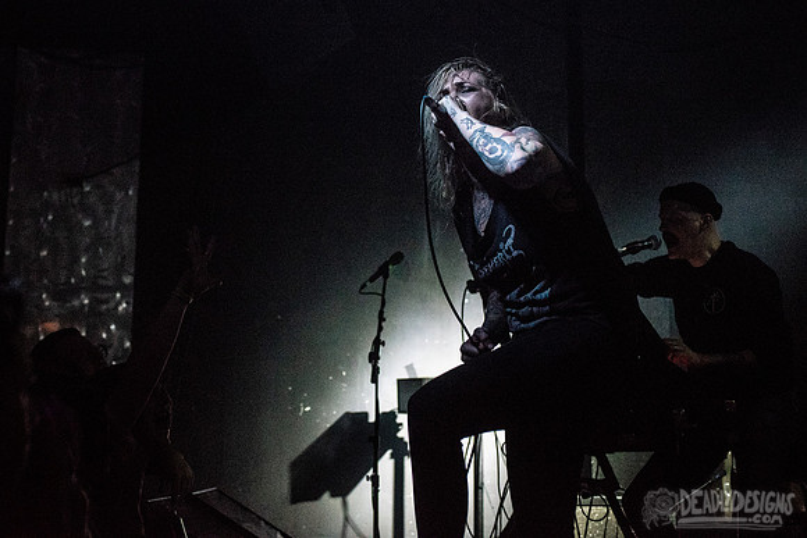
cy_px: 202
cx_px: 302
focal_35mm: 55
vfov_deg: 24.6
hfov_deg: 36.0
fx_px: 1234
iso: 6400
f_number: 3.2
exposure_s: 1/200
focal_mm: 44
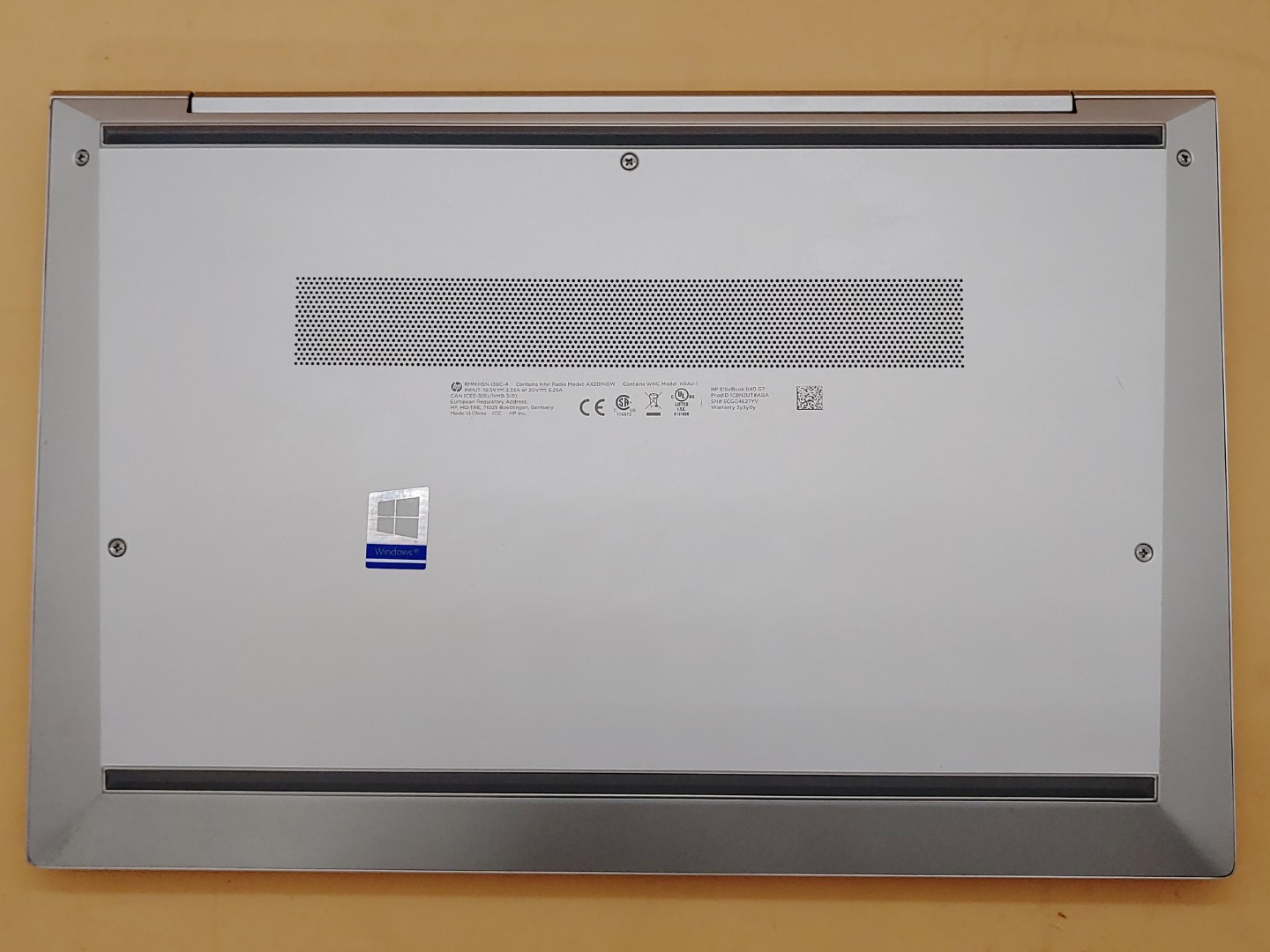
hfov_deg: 47.9
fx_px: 1431
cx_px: 635
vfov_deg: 36.8
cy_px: 476
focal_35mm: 39
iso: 50
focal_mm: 4.36
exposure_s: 1/335
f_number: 1.8
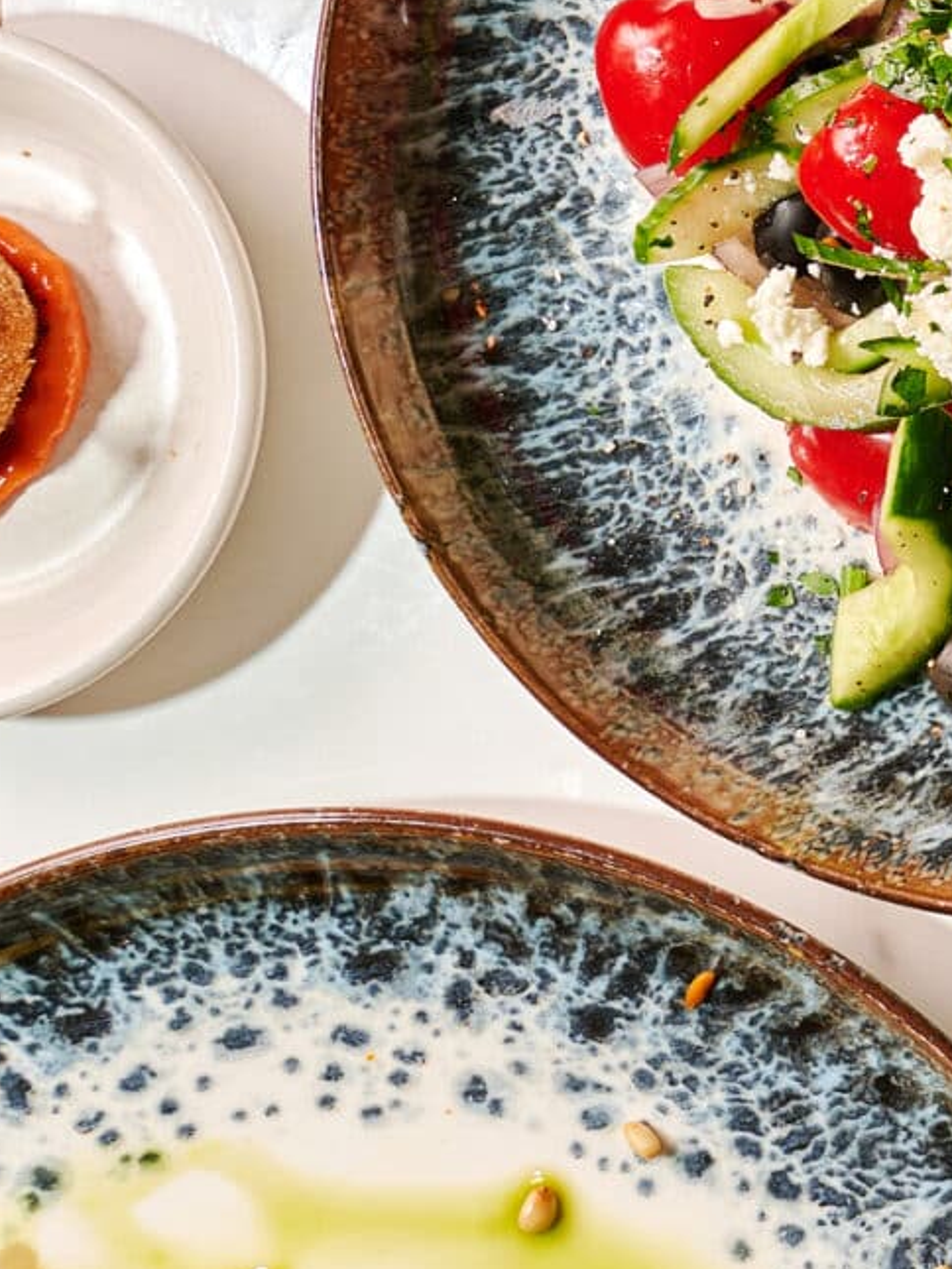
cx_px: 2486
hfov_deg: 9.8
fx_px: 4689
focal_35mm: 128
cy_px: 1
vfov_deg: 15.1
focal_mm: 33.5
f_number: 6.3
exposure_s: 1/160
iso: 80
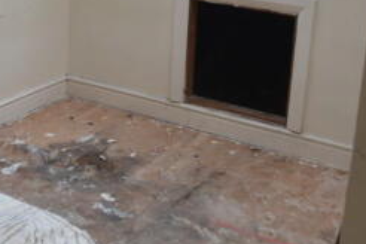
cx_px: 59
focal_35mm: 72
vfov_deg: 18.7
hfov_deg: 27.4
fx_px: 732
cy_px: 41
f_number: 5.6
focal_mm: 18
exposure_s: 1/125
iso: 200
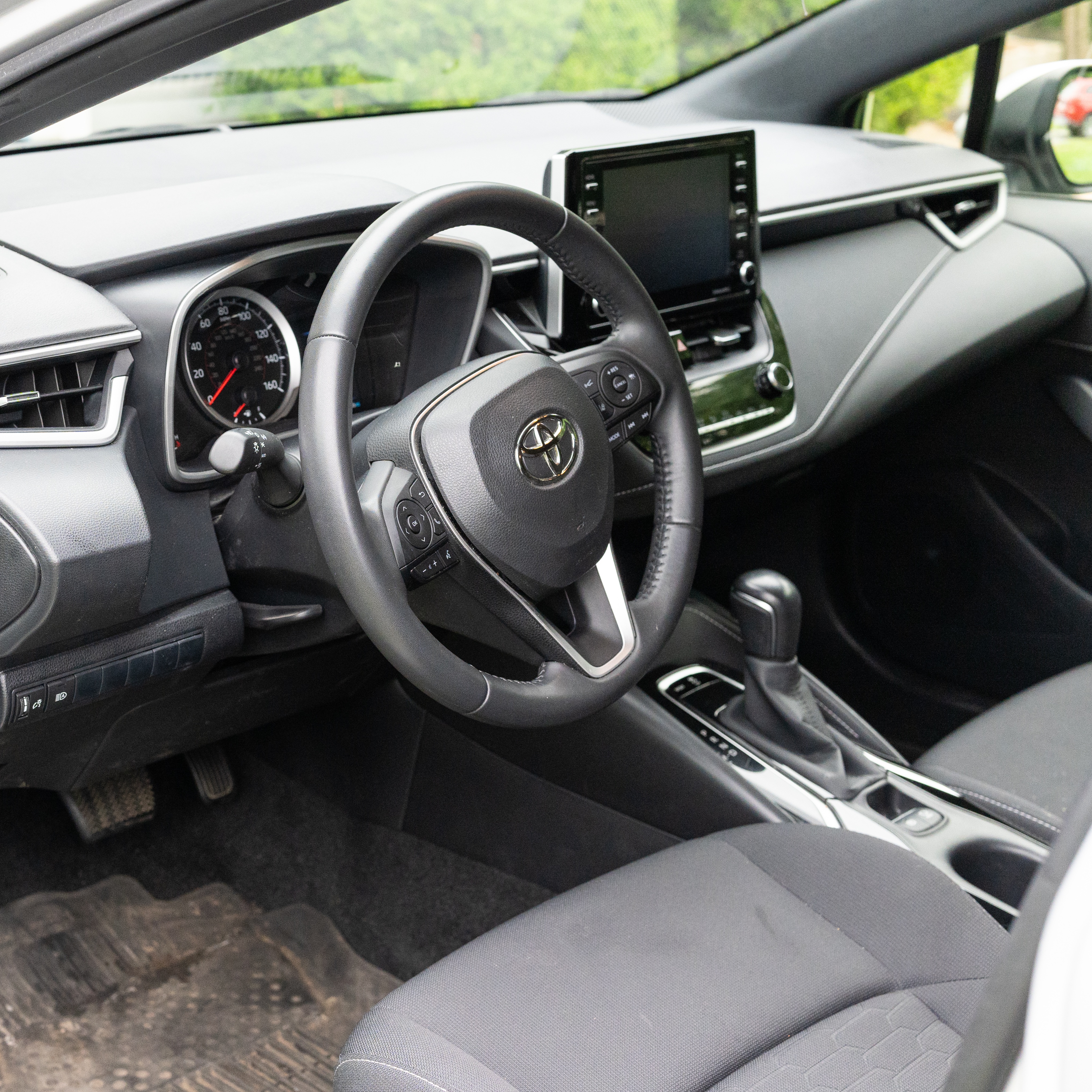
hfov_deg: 31.8
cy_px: 554
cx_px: 260
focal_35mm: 53
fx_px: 1879
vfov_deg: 32.4
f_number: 3.2
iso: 1600
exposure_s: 1/160
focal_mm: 27
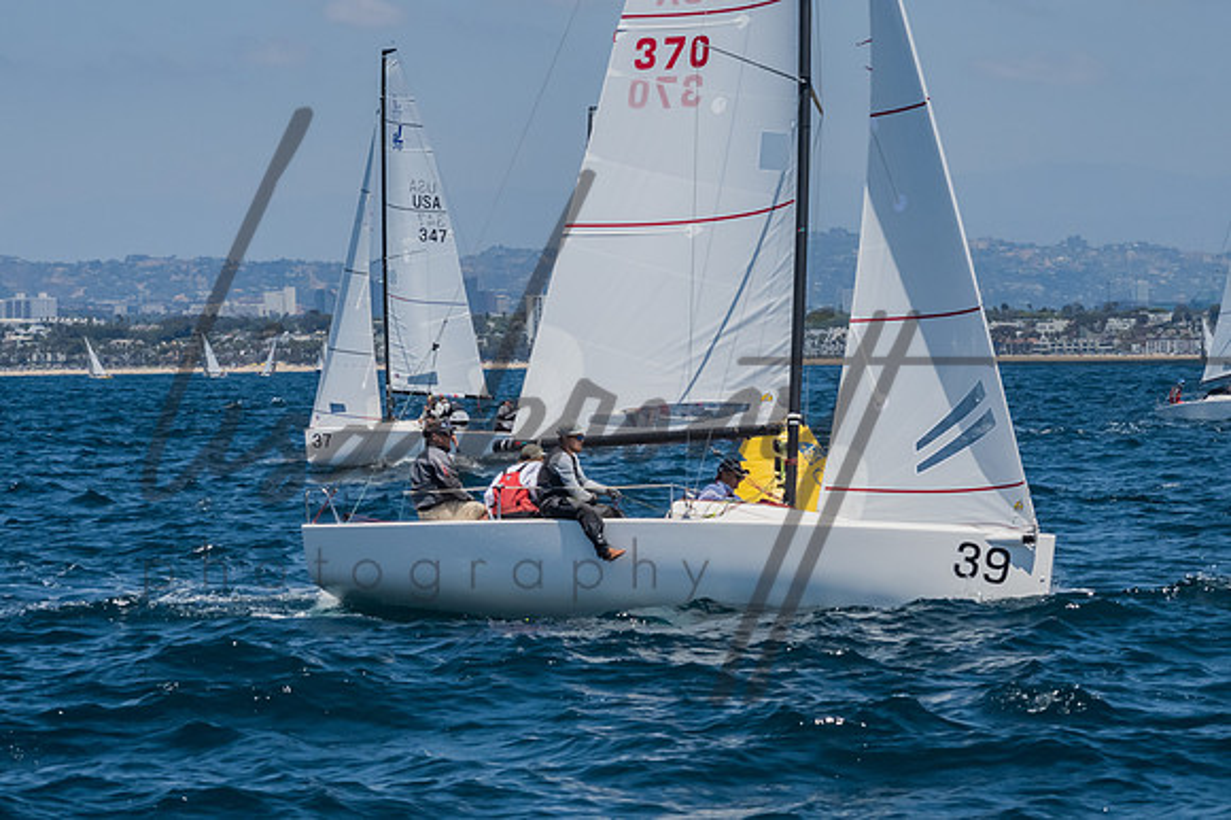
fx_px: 5639
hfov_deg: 12.5
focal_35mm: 165
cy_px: 410
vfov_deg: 8.3
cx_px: 616
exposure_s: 1/1600
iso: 640
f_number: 14
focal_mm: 110
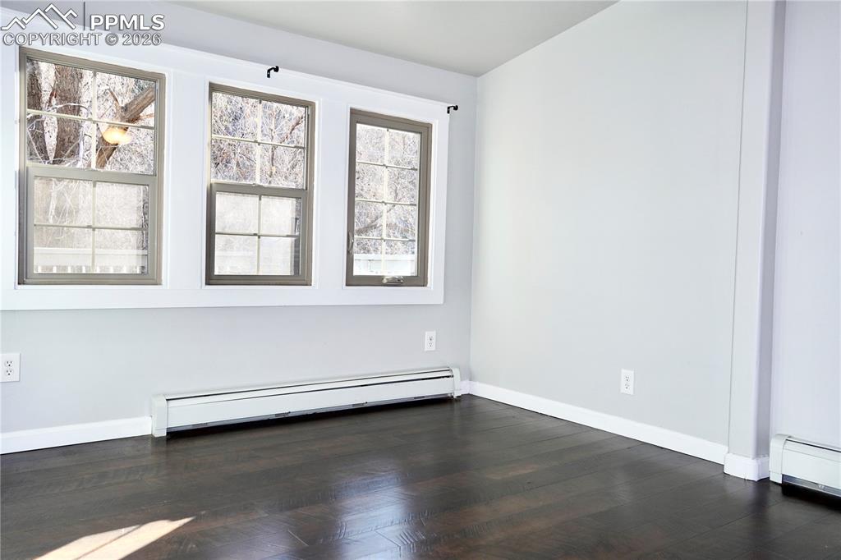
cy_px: 280
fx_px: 666
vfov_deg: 45.6
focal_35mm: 28
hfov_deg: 64.6
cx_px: 420
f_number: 4
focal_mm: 19
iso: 400
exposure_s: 1/160
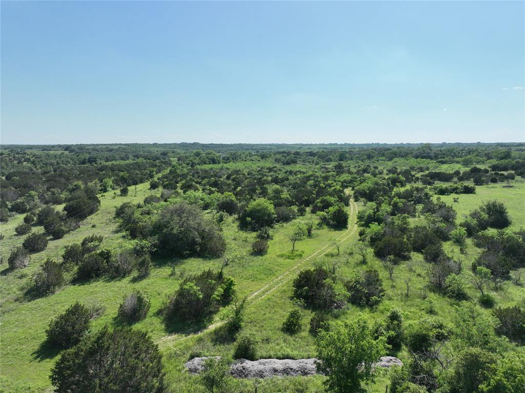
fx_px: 364
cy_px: 196
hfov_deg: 71.6
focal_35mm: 24
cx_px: 262
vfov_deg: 56.8
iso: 200
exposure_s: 1/3200
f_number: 2.8
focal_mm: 12.29
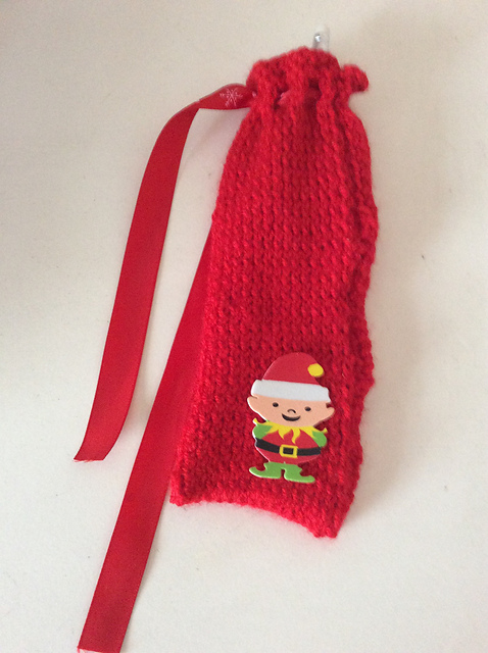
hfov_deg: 44.1
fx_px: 603
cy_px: 326
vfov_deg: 56.9
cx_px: 244
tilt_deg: -73.5
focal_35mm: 32
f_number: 2.4
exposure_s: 1/25
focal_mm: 3.3
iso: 250
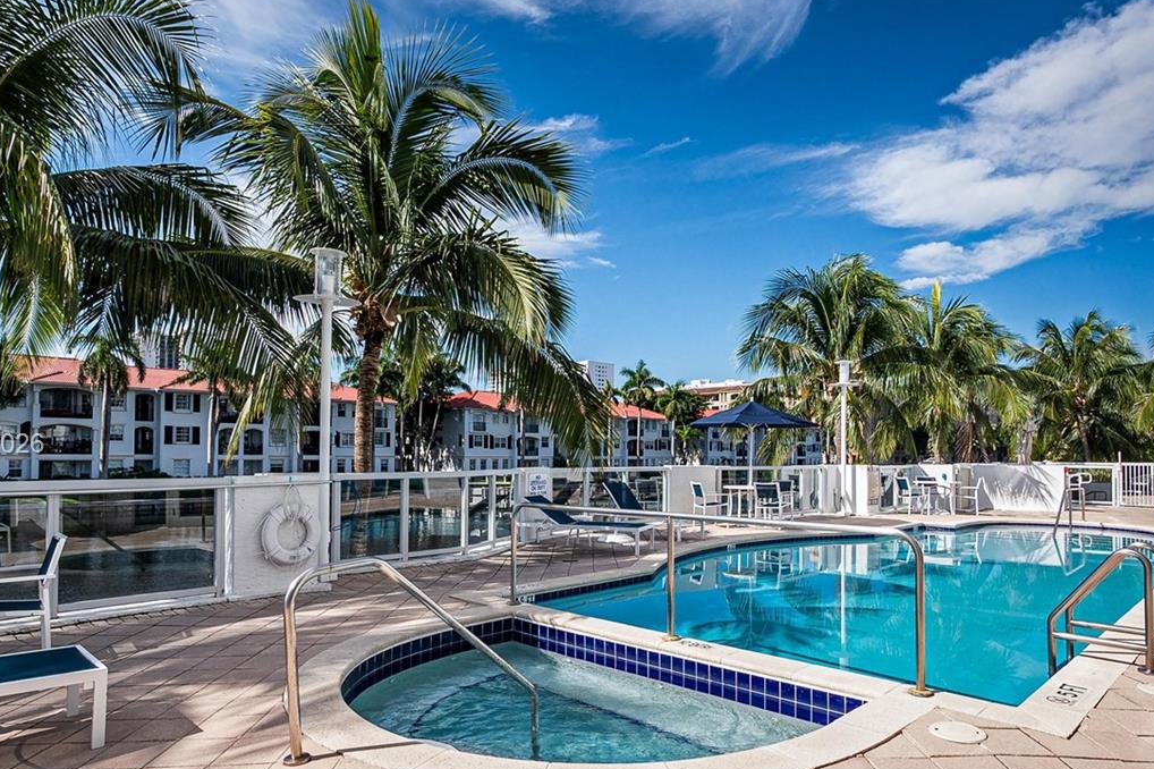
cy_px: 446
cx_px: 599
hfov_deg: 78.6
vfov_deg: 56.9
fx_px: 705
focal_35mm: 22
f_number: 4.5
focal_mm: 7
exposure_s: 1/1600
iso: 100
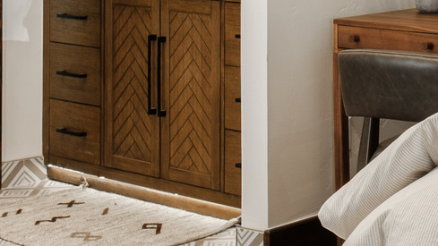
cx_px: 549
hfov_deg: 17.7
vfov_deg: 10.2
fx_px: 1324
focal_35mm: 114
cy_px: -150
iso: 400
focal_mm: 17.4
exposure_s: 1/6
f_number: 5.6
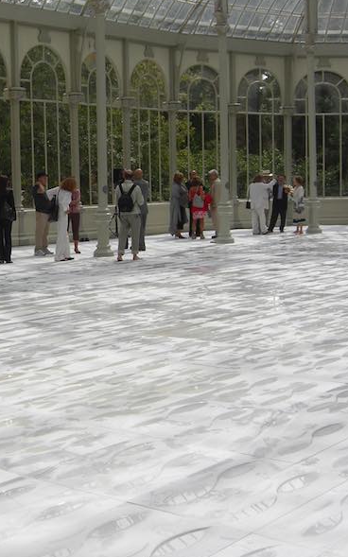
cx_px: 26
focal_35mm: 62
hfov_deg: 20.5
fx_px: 941
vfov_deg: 32.9
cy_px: 250
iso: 80
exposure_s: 1/640
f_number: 4
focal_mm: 7.9
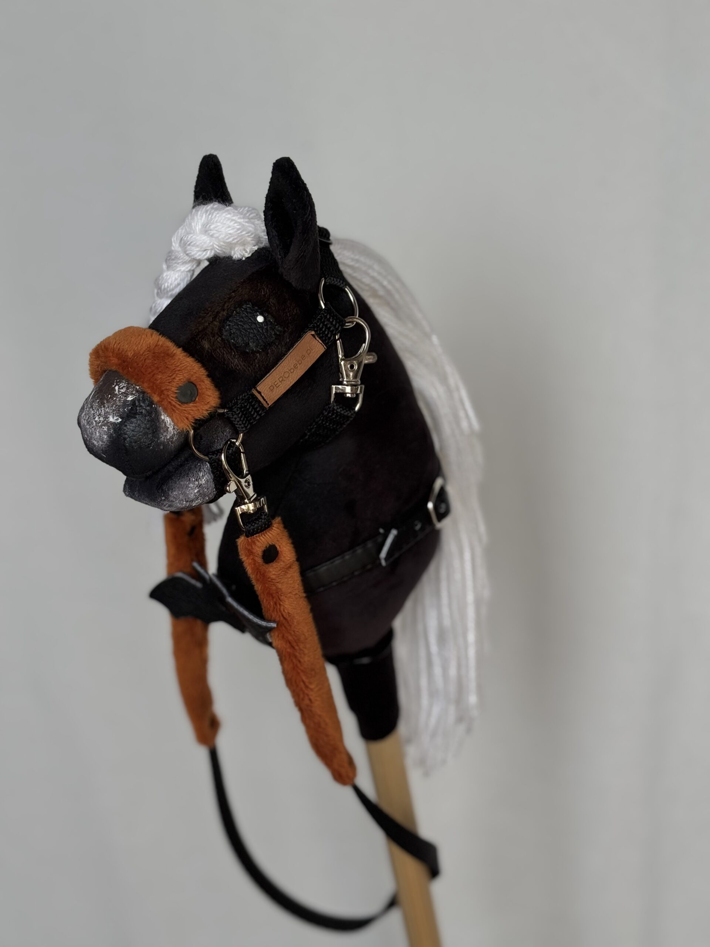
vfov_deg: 36.8
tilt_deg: -17.4
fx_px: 1422
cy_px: 474
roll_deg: +1.1
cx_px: 355
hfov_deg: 28.0
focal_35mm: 52
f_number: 1.6
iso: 32
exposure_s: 1/383
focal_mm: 5.96
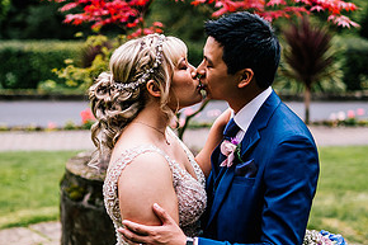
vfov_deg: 19.4
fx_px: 715
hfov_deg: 28.9
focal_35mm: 70
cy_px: 110
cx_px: 175
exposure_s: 1/250
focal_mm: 35
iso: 320
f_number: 1.4
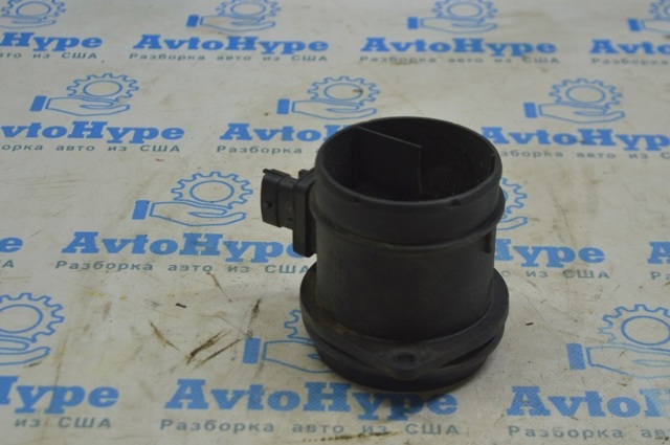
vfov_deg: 17.4
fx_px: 1450
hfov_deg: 26.0
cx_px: 335
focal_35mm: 78
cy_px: 222
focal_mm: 52
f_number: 5.6
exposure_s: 1/40
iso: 400
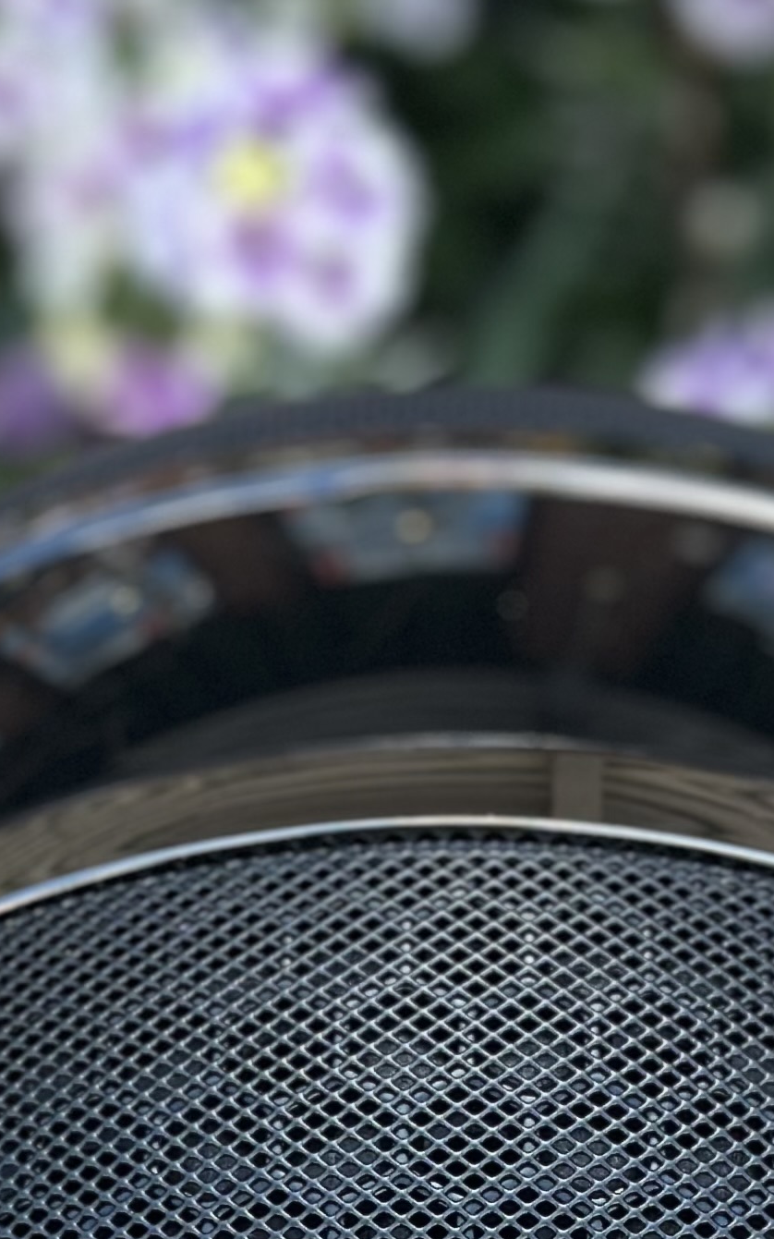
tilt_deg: -50.0
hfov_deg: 8.6
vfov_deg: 13.3
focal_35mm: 153
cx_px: 446
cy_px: 1515
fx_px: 5164
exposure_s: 1/577
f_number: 1.78
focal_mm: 6.86
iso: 80
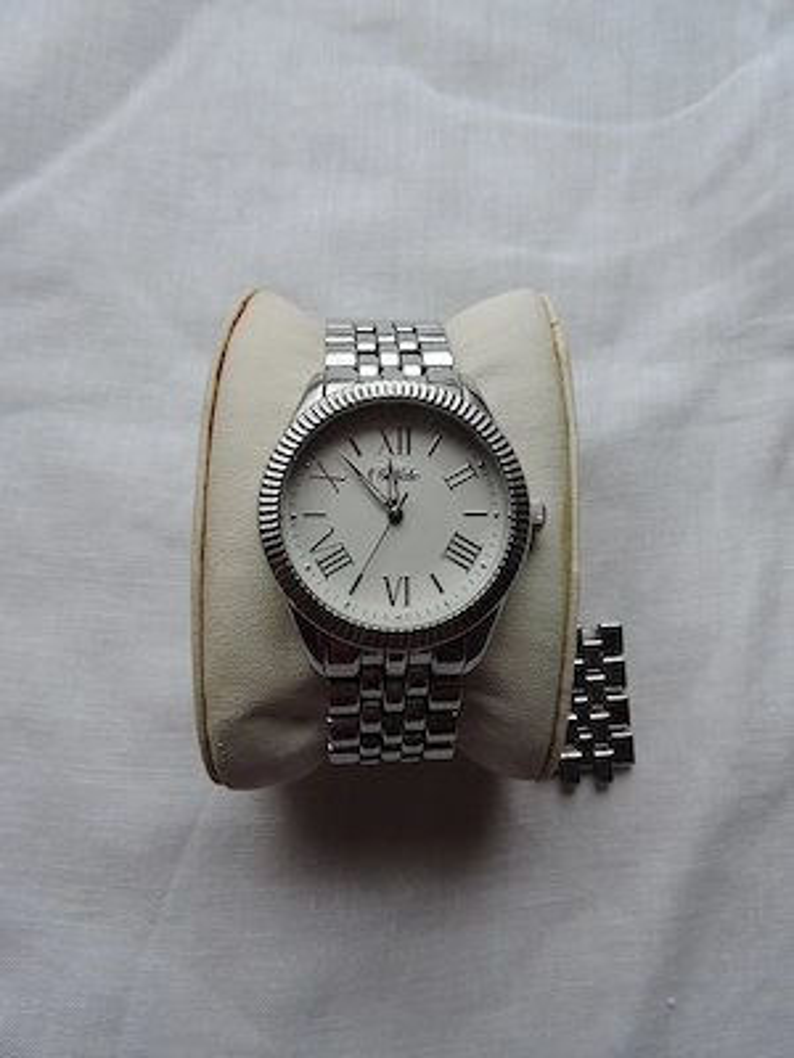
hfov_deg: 56.8
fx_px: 734
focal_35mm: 24
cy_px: 529
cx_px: 397
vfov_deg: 71.6
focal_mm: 4.3
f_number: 3.3
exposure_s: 1/250
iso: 100
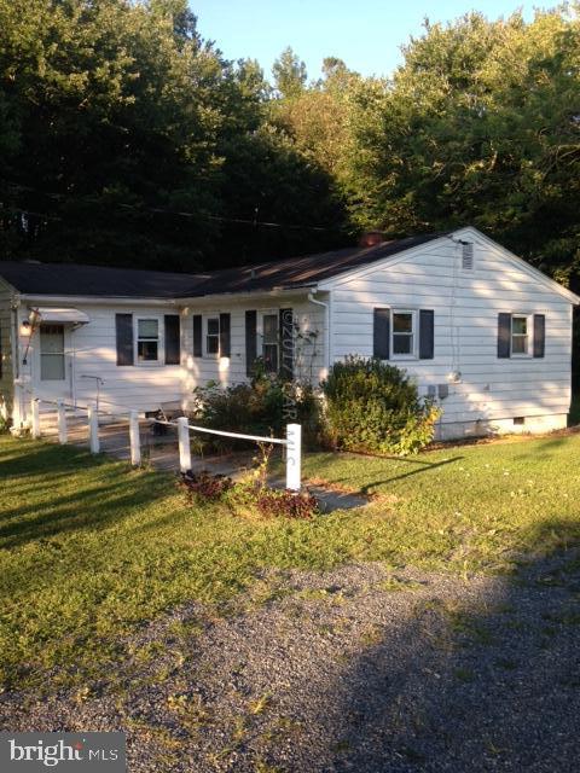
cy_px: 386
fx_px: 737
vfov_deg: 55.4
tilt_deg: -5.0
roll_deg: +0.1
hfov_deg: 42.9
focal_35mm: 33
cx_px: 290
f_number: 2.4
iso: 50
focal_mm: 4.12
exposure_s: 1/275
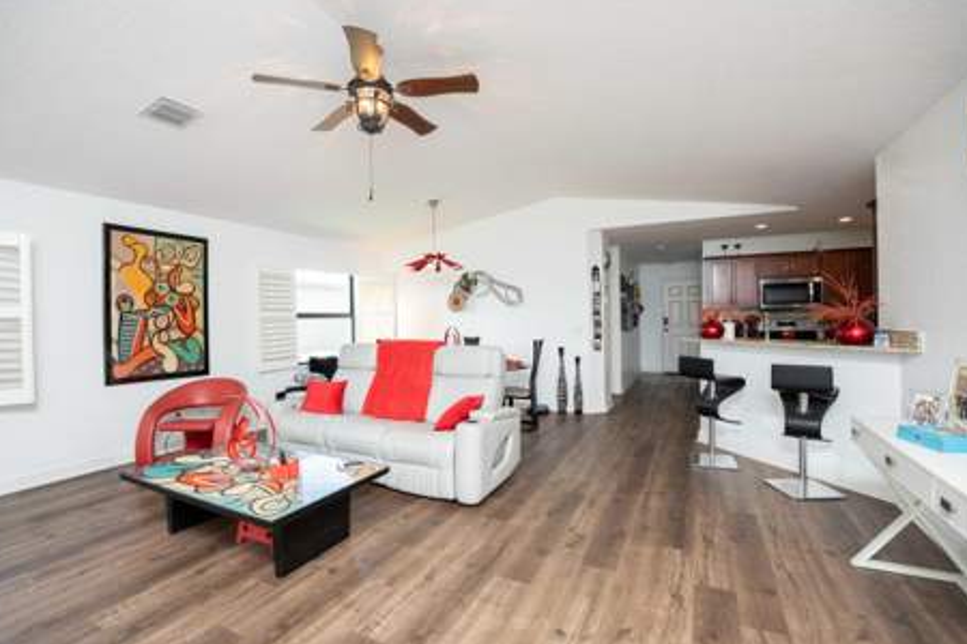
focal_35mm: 16
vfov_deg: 73.7
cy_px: 320
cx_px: 462
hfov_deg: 96.7
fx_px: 430
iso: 400
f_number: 4
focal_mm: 10
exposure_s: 1/125
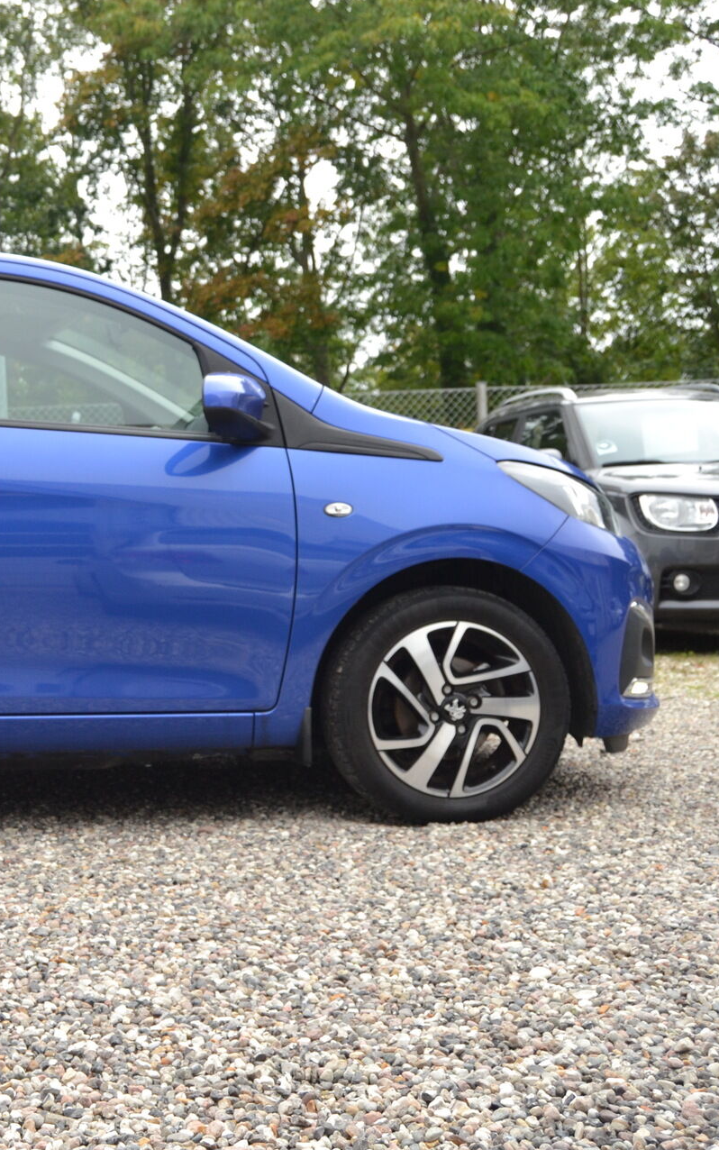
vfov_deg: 43.5
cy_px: 574
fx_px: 1442
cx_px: -51
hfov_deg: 26.1
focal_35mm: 46
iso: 320
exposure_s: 1/125
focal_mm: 20
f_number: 5.6
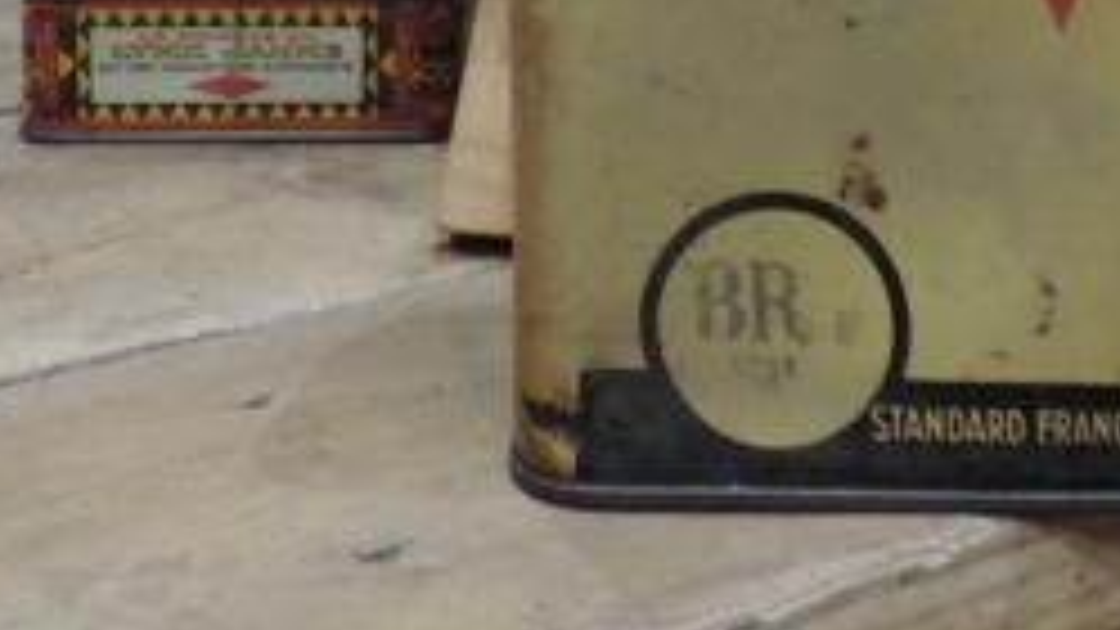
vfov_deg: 16.9
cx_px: 1008
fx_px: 1871
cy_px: -369
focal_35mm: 63
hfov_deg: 31.7
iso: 400
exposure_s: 1/15
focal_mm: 4.3
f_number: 3
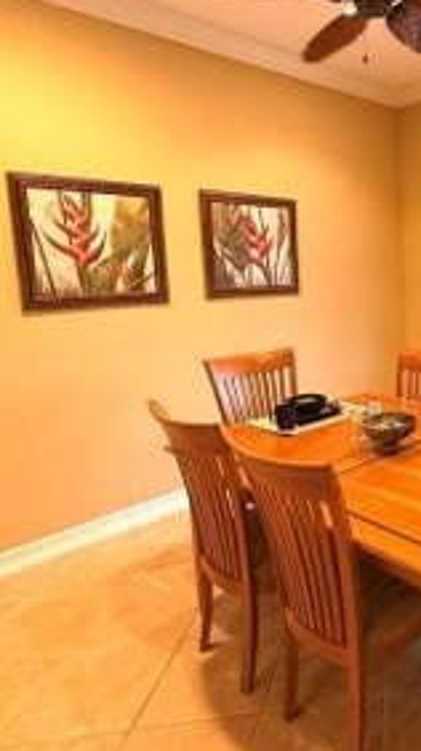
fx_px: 518
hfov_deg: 36.9
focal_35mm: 26
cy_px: 320
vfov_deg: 71.5
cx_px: 469
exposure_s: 1/60
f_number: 2.2
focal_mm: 2.22
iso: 320
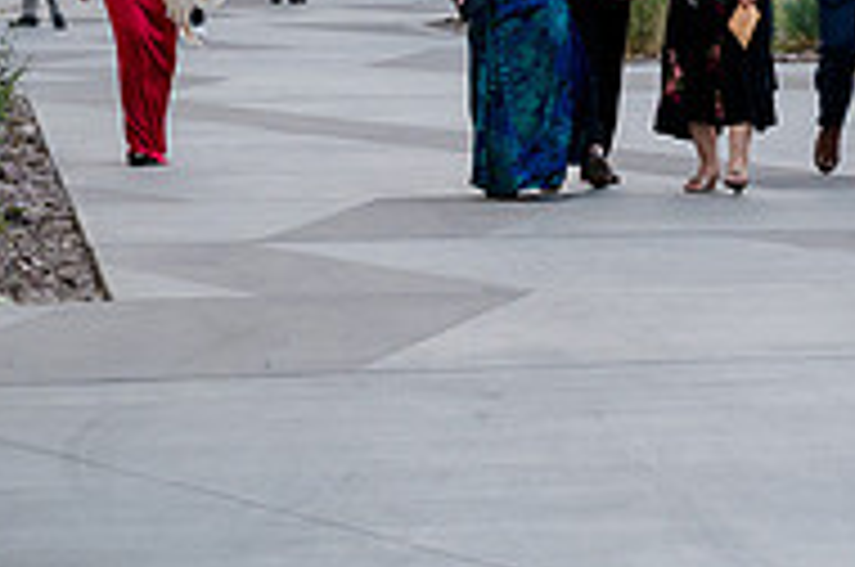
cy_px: -274
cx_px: 958
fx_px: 5074
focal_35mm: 214
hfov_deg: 9.5
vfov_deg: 6.3
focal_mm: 70
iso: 1600
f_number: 4
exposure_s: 1/160
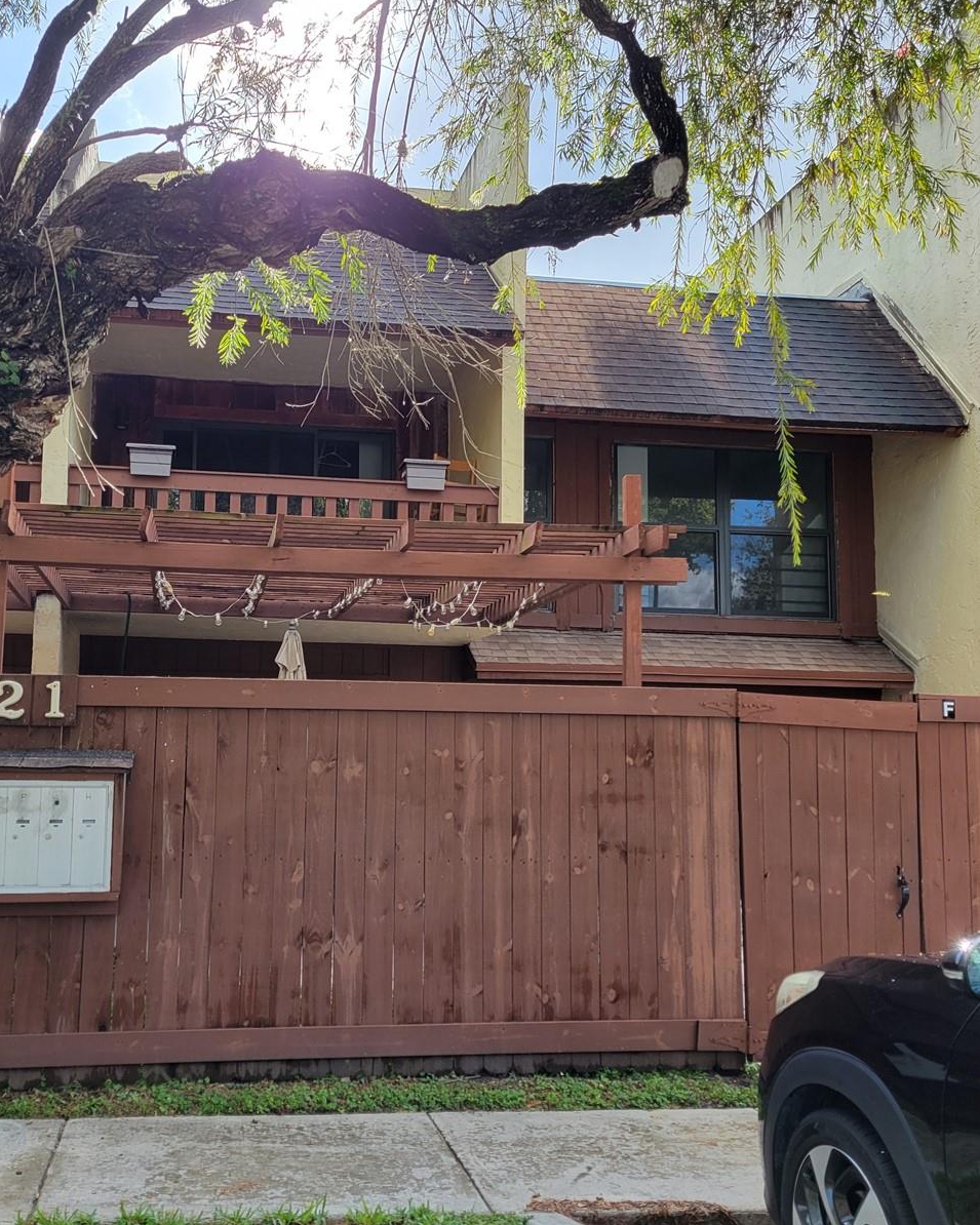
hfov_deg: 43.1
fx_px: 1233
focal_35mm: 34
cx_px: 376
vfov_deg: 52.8
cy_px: 611
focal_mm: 5.4
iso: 40
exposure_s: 1/503
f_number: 1.8
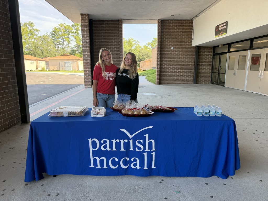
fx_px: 186
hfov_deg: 71.6
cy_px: 100
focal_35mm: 24
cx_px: 134
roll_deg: -0.1
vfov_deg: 56.8
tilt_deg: -11.0
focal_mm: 6.76
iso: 80
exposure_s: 1/287
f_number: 1.78
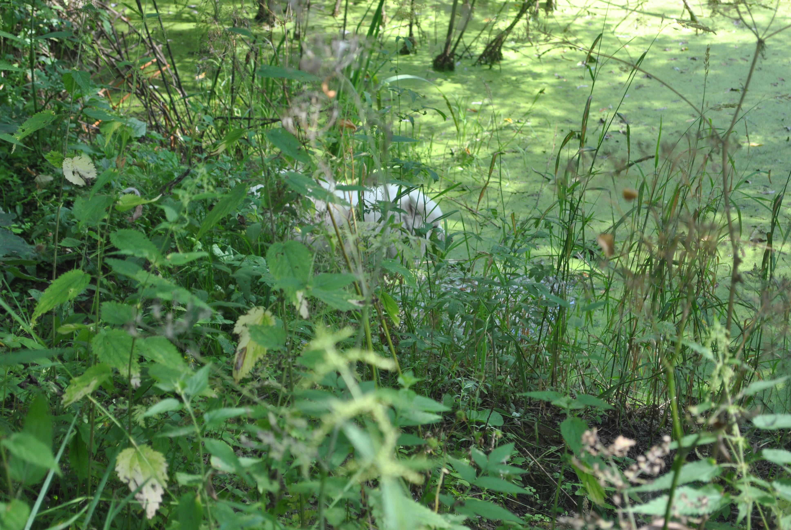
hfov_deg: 24.6
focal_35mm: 82
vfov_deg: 16.6
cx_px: 396
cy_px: 265
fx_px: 1815
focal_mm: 55
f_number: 5.6
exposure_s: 1/60
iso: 200
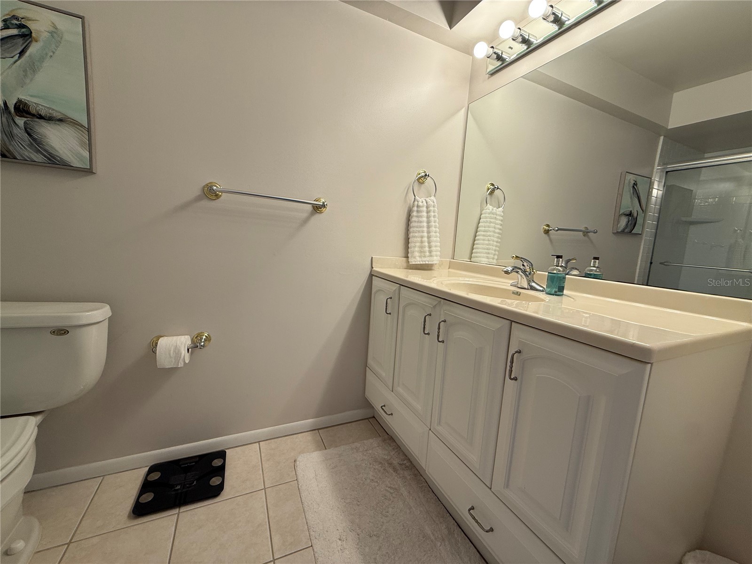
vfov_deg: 85.7
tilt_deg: -7.6
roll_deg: -3.8
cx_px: 376
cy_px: 282
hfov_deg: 102.1
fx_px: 304
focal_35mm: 14
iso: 64
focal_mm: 2.22
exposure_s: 1/120
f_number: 2.2
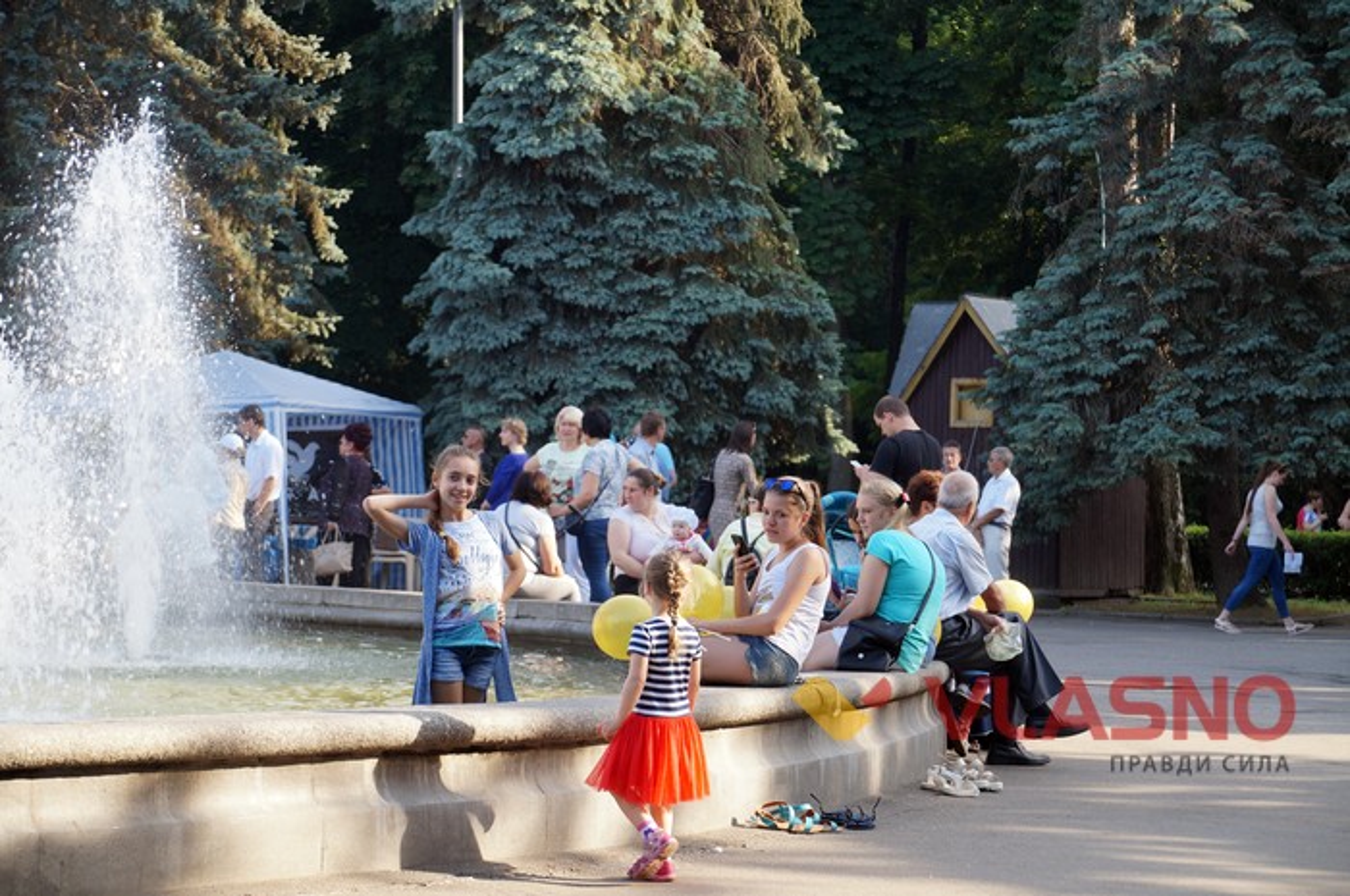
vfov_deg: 12.1
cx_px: 675
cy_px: 448
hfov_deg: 18.2
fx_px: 4214
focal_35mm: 112
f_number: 5.6
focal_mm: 75
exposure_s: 1/160
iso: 200
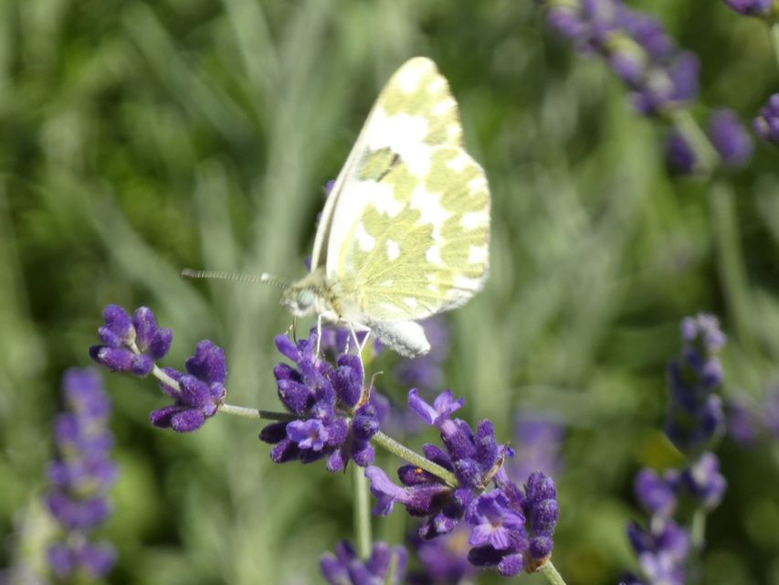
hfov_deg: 3.2
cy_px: 292
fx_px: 13999
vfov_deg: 2.4
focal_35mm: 622
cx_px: 390
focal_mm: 111.5
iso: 80
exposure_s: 1/125
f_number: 5.6
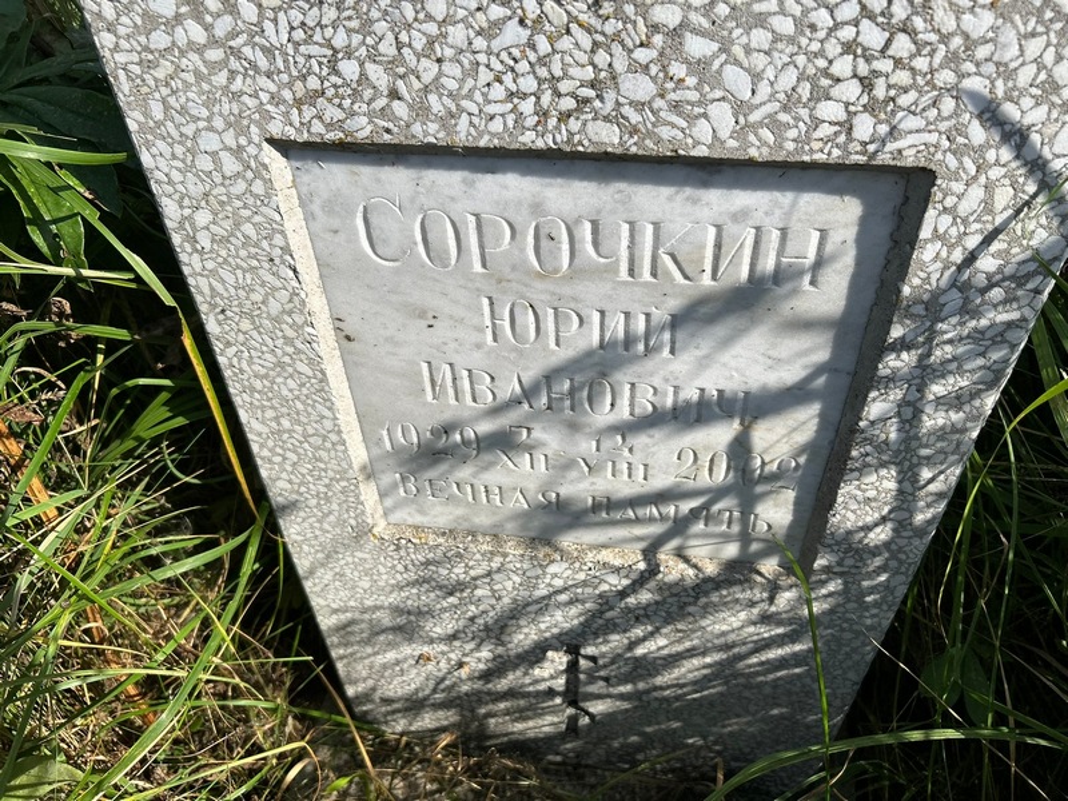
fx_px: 802
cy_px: 400
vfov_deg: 53.1
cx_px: 534
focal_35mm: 26
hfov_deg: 67.3
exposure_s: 1/3968
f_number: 1.5
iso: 50
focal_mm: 5.7
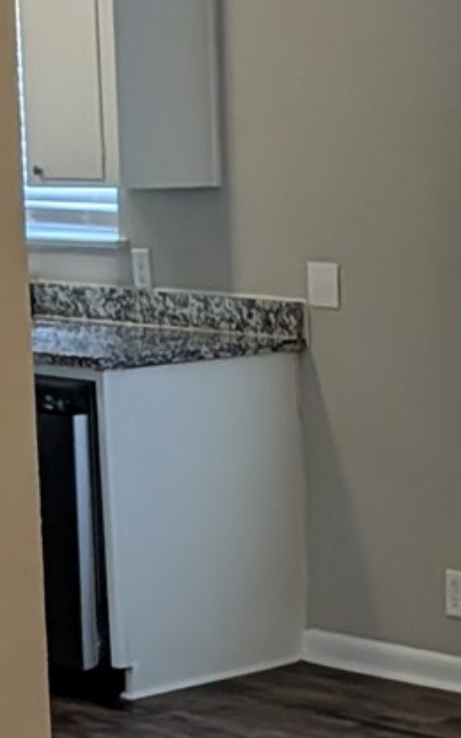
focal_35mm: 125
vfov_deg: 16.7
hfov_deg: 9.6
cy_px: 379
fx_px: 2513
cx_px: 978
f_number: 1.68
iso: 247
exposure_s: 1/626
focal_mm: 6.9
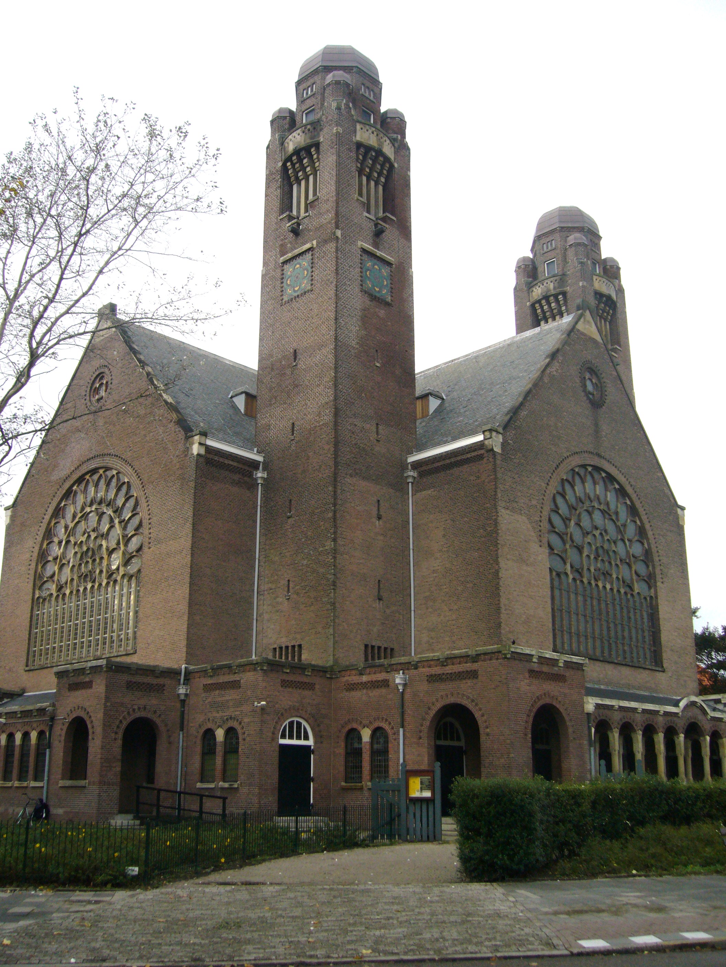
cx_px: 363
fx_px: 979
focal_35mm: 35
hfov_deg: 40.7
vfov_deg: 52.6
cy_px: 484
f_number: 5.6
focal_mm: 5.8
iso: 80
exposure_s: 1/250
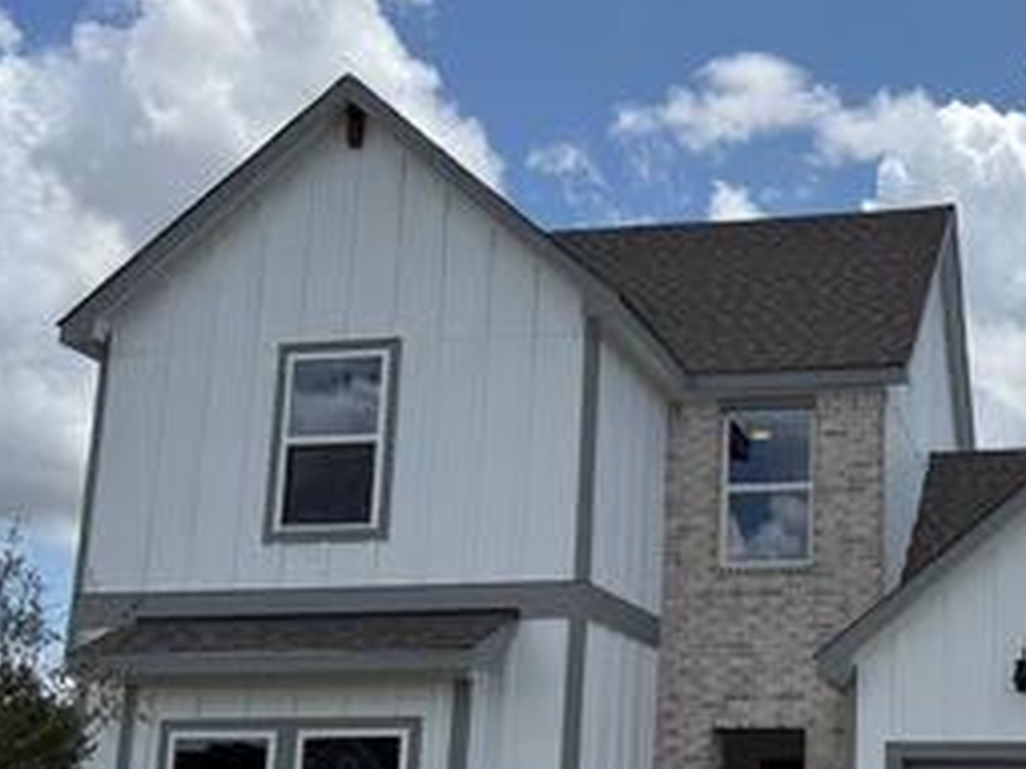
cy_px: 550
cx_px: 853
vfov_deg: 30.5
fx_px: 1392
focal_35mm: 47
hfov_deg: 38.6
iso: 80
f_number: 1.78
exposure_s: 1/8130
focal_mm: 6.76
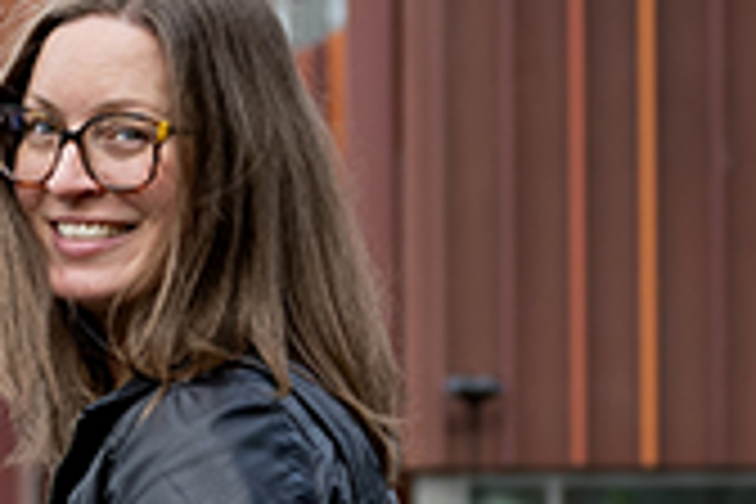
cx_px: 387
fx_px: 7412
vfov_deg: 3.9
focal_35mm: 353
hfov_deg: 5.8
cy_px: 958
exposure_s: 1/800
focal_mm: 55
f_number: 4
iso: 400
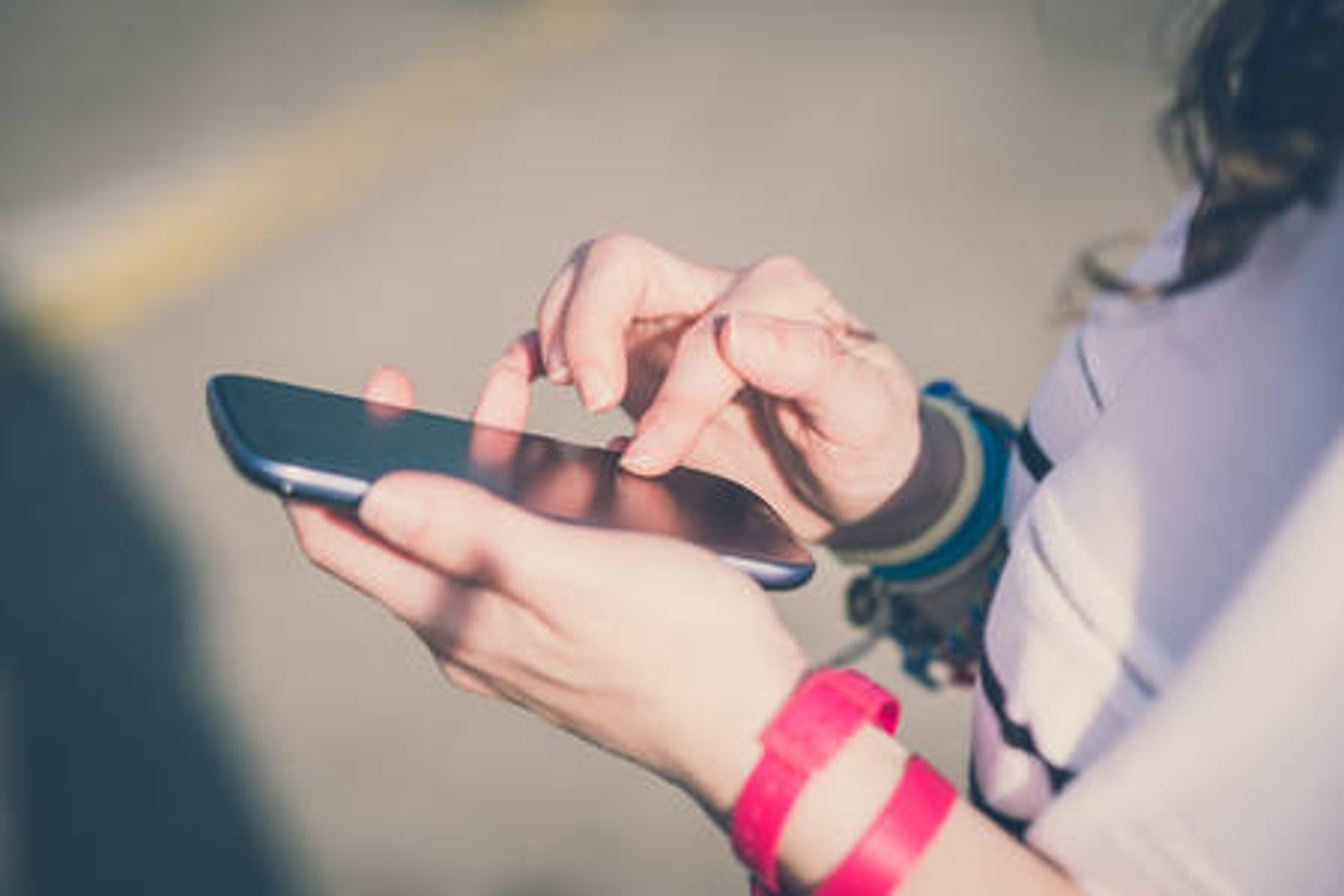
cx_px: 672
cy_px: 448
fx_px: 3173
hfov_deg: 23.9
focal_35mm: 85
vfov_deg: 16.1
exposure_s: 1/1000
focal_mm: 85
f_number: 2.8
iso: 100
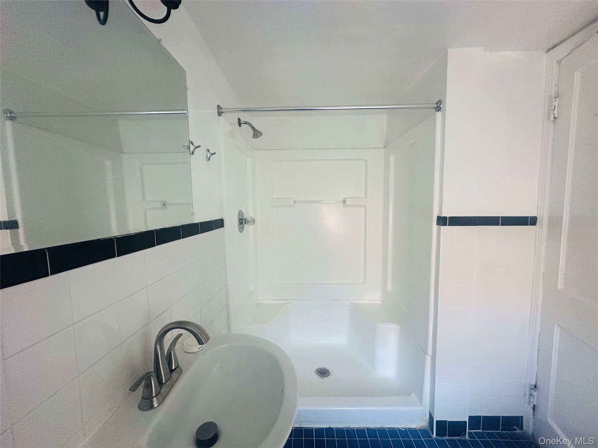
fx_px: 242
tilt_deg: -2.9
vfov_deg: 85.7
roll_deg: +0.3
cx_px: 299
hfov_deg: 102.1
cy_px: 224
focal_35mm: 14
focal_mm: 2.22
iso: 200
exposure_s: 1/60
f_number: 2.2
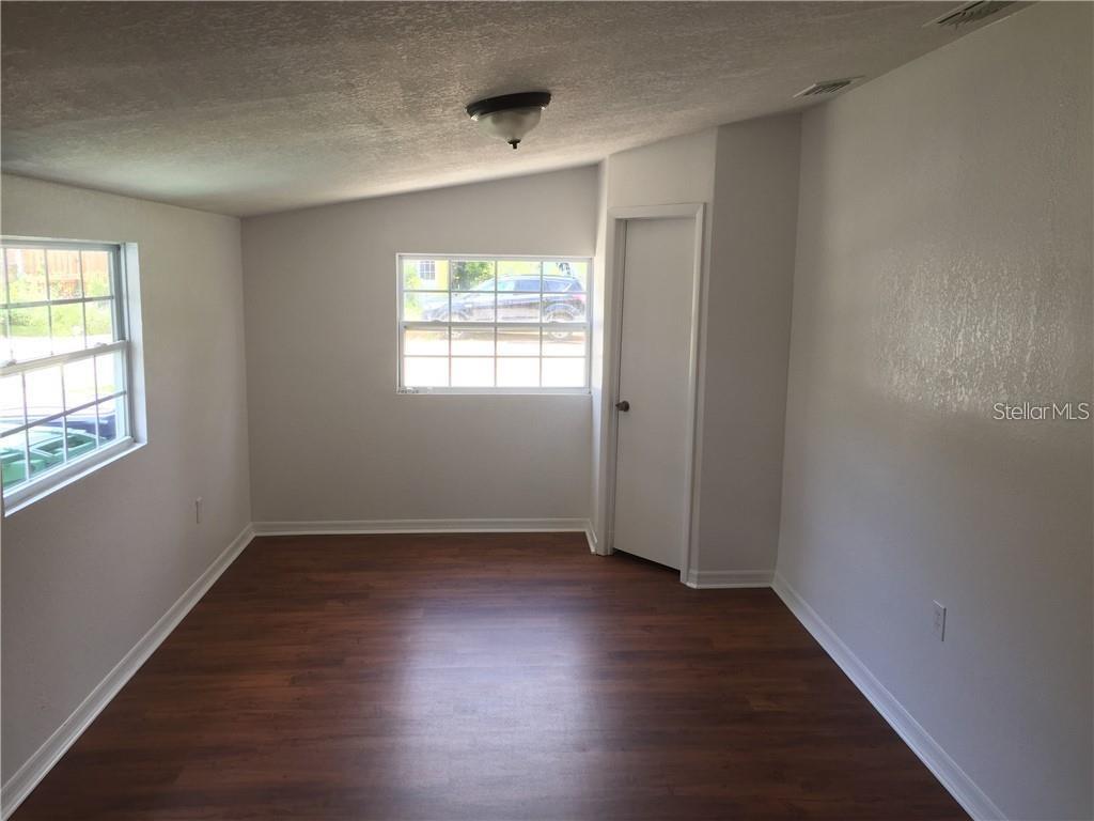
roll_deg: -1.6
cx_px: 547
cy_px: 410
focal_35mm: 29
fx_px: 917
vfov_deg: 48.2
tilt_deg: -10.1
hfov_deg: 61.7
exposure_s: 1/60
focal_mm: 4.15
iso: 40
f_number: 2.2
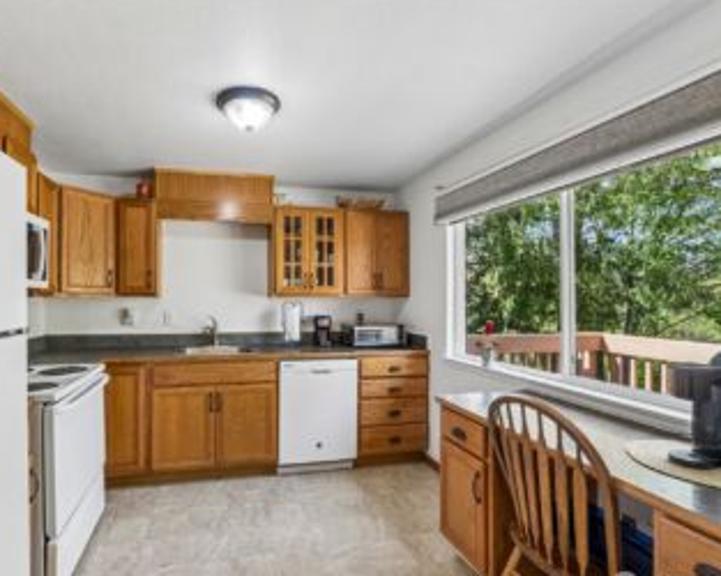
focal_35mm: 18
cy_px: 298
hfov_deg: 85.2
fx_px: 384
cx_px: 283
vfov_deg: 73.7
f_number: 9
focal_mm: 10
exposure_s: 1/8
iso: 250
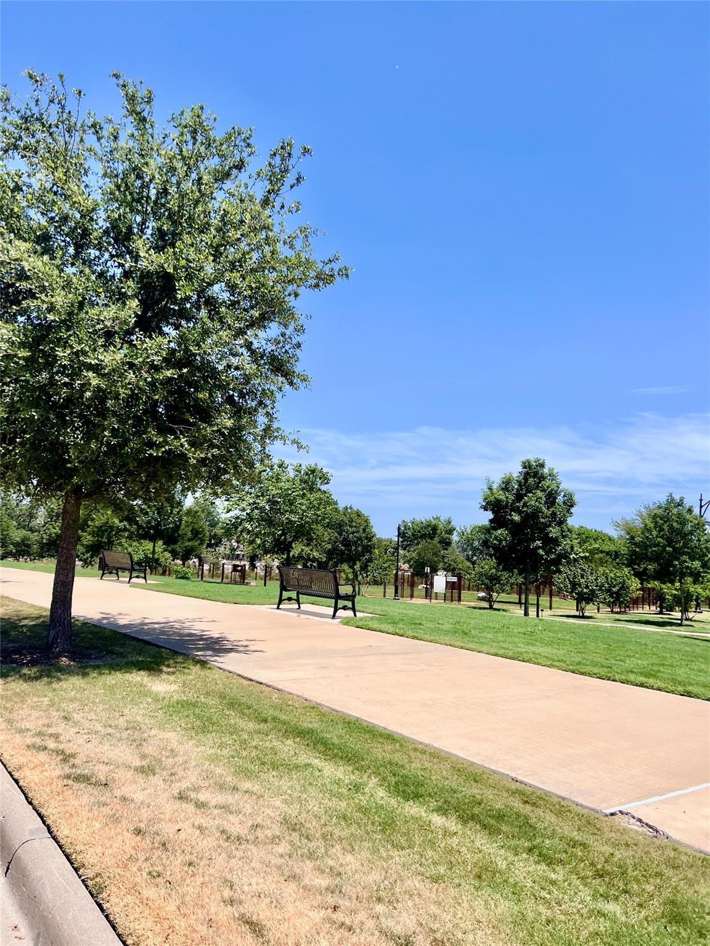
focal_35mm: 26
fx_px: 711
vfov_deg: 67.3
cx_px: 355
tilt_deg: +6.3
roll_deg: -4.9
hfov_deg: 53.1
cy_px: 473
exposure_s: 1/5587
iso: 50
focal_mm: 5.7
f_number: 1.5
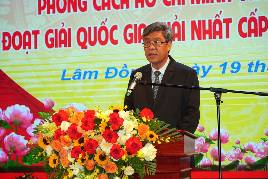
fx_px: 983
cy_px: 90
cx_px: 134
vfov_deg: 10.4
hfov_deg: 15.5
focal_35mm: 132
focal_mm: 88
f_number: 5.6
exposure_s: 1/160
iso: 640
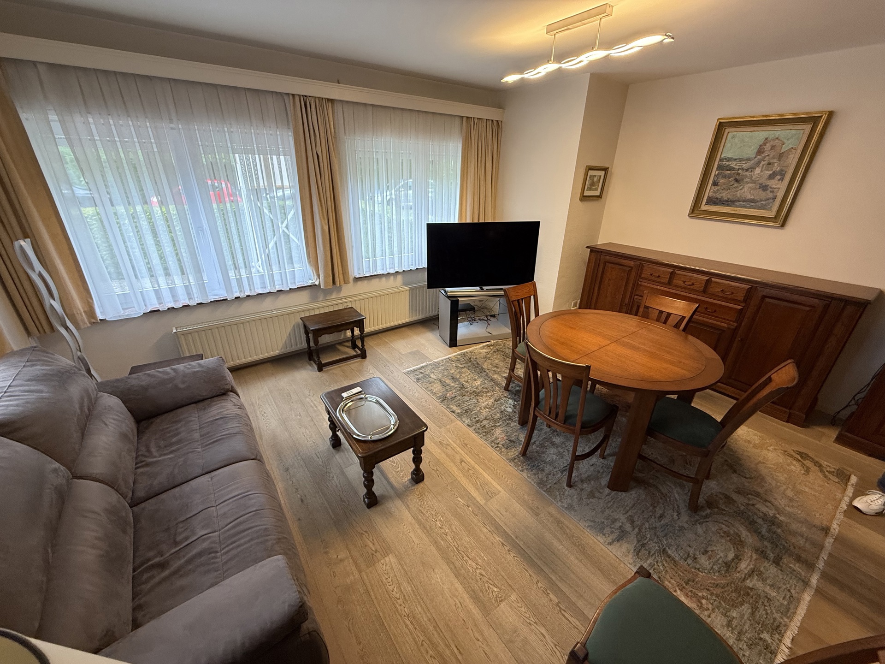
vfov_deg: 85.7
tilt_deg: -23.4
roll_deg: -1.4
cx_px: 442
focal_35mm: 14
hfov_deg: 102.1
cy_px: 332
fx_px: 358
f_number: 2.2
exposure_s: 1/50
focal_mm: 2.22
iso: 160
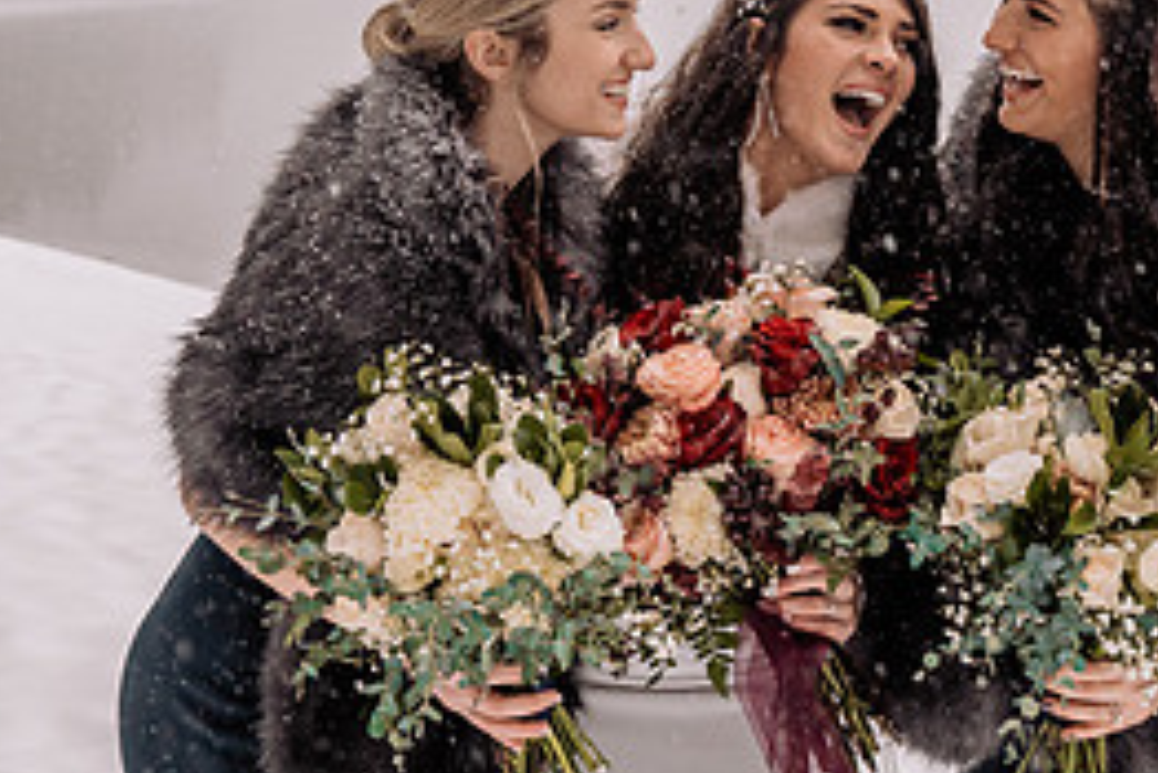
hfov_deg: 24.9
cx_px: 799
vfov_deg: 16.7
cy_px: 104
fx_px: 2607
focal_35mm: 81
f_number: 5
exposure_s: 1/250
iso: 1250
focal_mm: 35
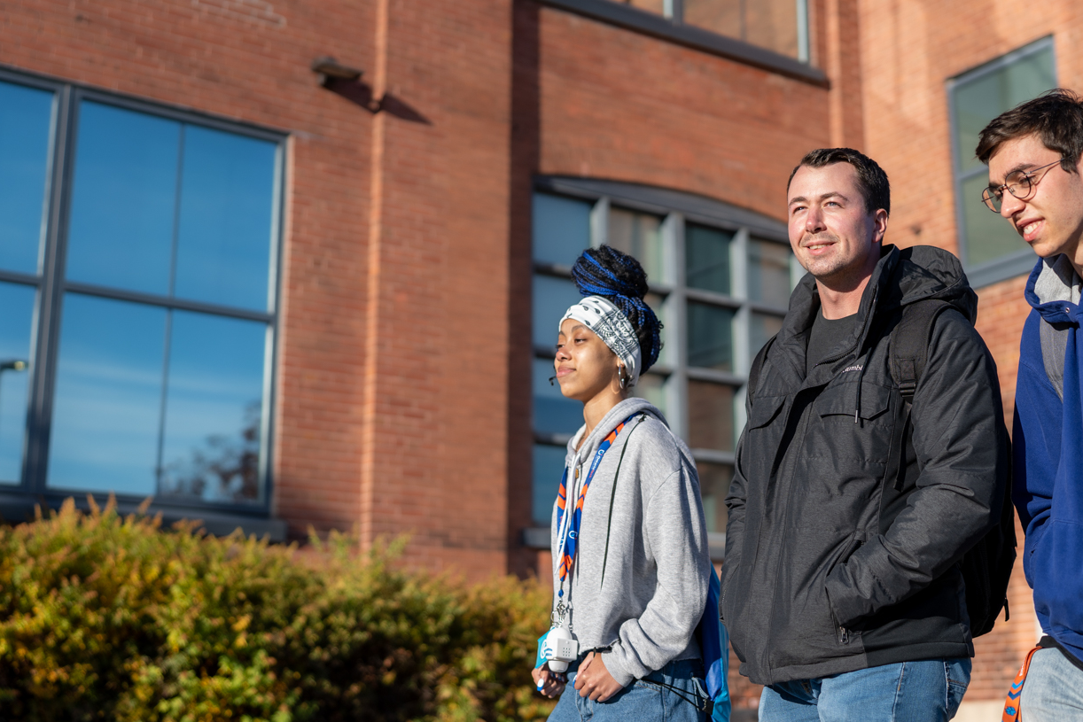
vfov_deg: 24.6
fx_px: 1655
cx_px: 643
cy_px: 320
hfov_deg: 36.1
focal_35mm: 55
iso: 100
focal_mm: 35
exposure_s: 1/2500
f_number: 1.8
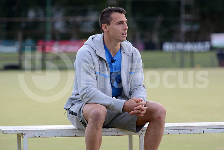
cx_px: 112
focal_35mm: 200
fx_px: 1245
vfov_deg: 6.9
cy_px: 75
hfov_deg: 10.3
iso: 2500
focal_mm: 200
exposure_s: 1/500
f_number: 4
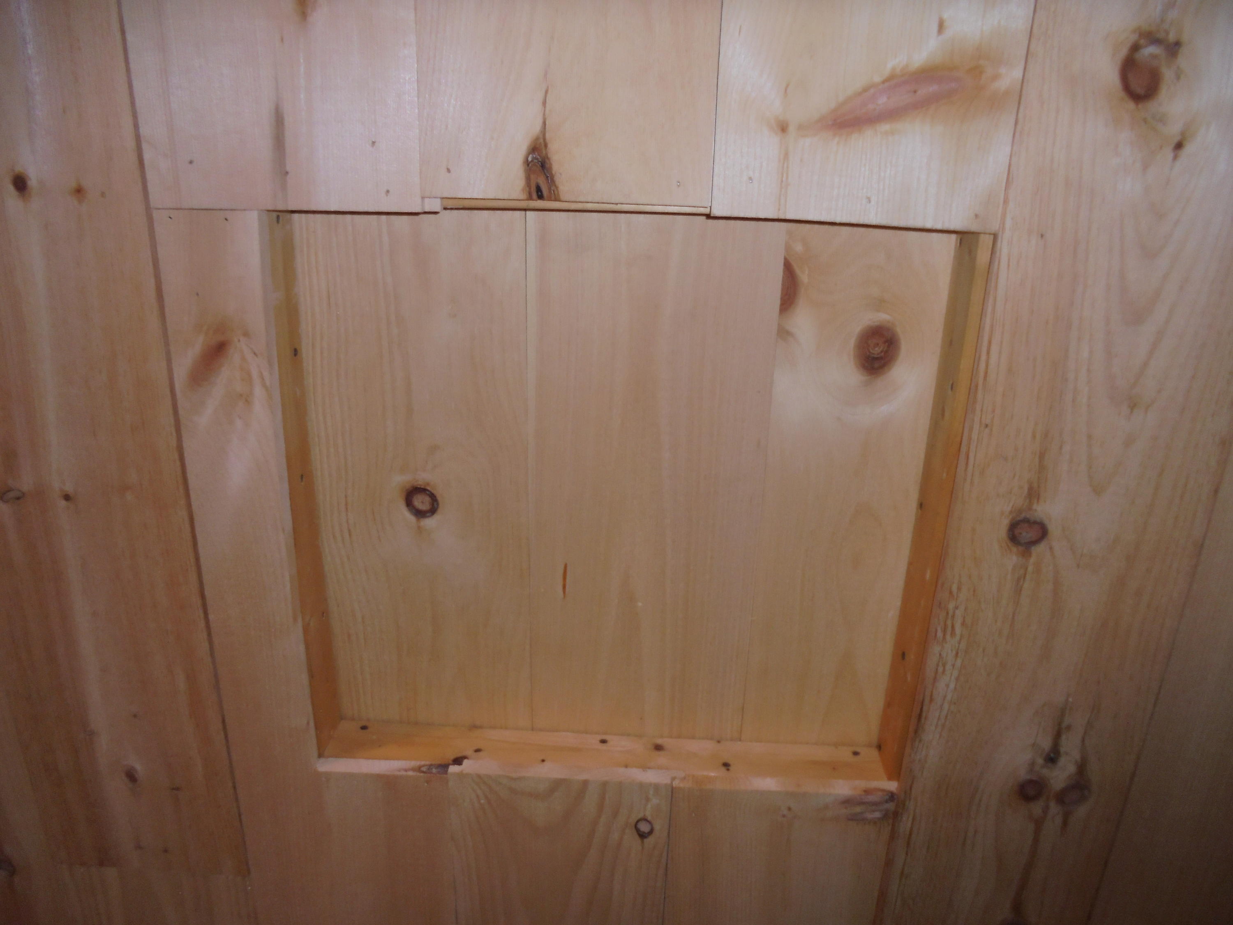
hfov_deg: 67.3
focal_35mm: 26
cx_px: 616
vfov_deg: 53.1
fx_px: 926
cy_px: 462
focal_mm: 4.6
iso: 200
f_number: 3.5
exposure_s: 1/30
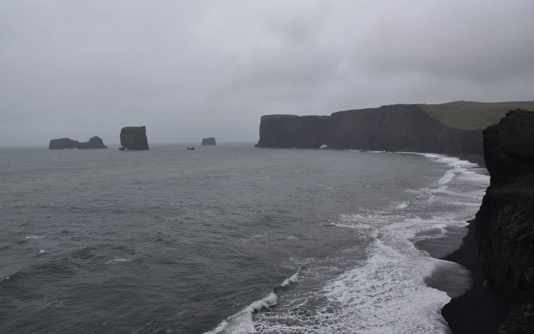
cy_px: 179
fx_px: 408
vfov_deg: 44.5
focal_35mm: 28
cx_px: 267
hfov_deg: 66.5
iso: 220
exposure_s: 1/250
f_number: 8
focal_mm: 18
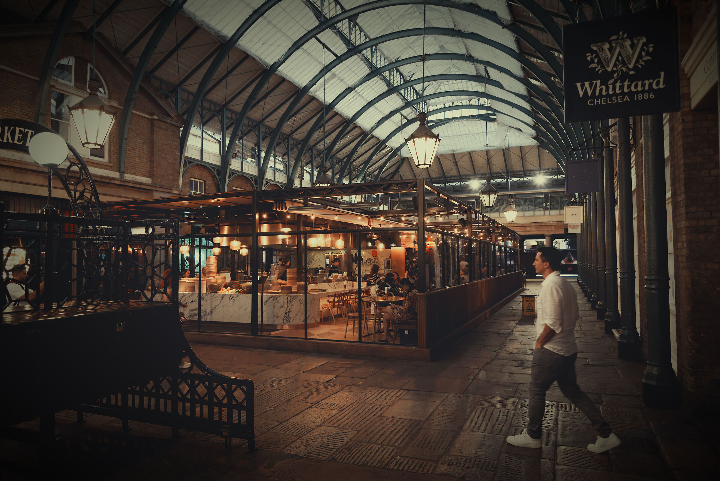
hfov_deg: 73.7
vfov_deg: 53.2
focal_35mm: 24
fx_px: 480
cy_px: 240
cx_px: 360
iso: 1250
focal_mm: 24
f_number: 4
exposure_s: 1/100
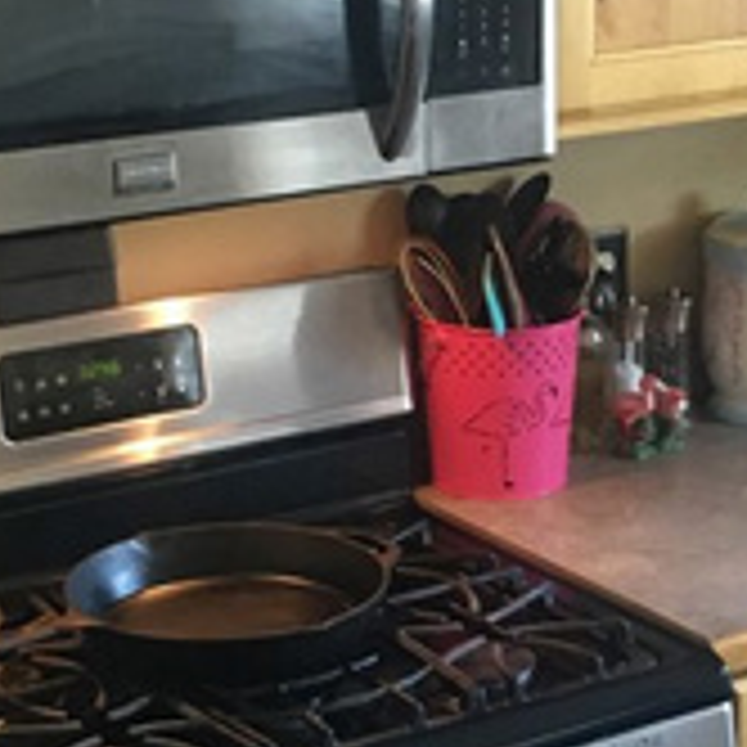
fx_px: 2417
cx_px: 441
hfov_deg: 17.6
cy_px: 536
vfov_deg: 17.5
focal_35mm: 99
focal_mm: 4.15
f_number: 2.2
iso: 80
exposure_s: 1/10
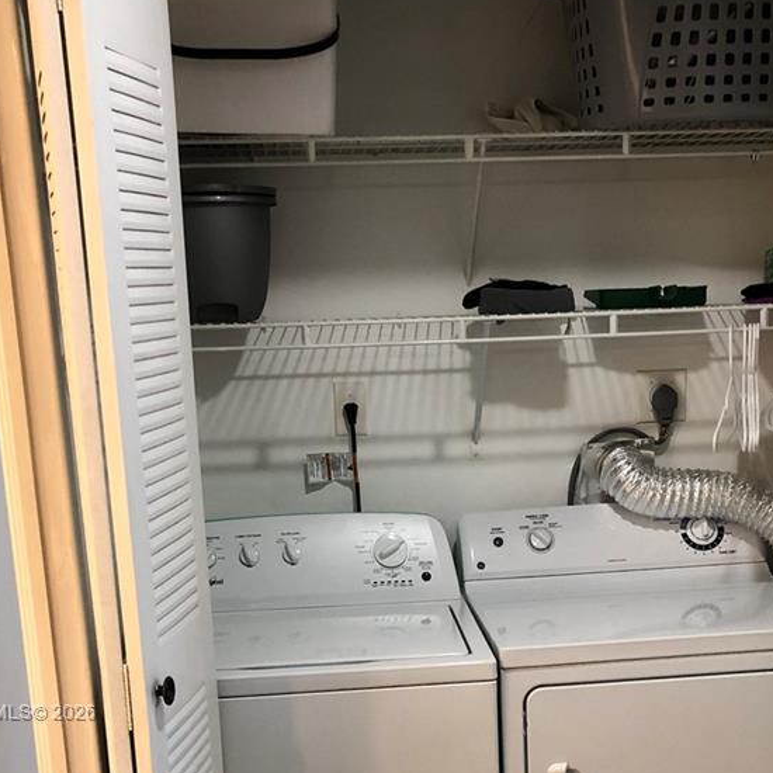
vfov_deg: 30.1
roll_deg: +1.5
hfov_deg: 31.5
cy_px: 714
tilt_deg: -15.4
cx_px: 468
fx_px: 1364
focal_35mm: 54
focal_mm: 4
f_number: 1.8
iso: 40
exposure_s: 1/15
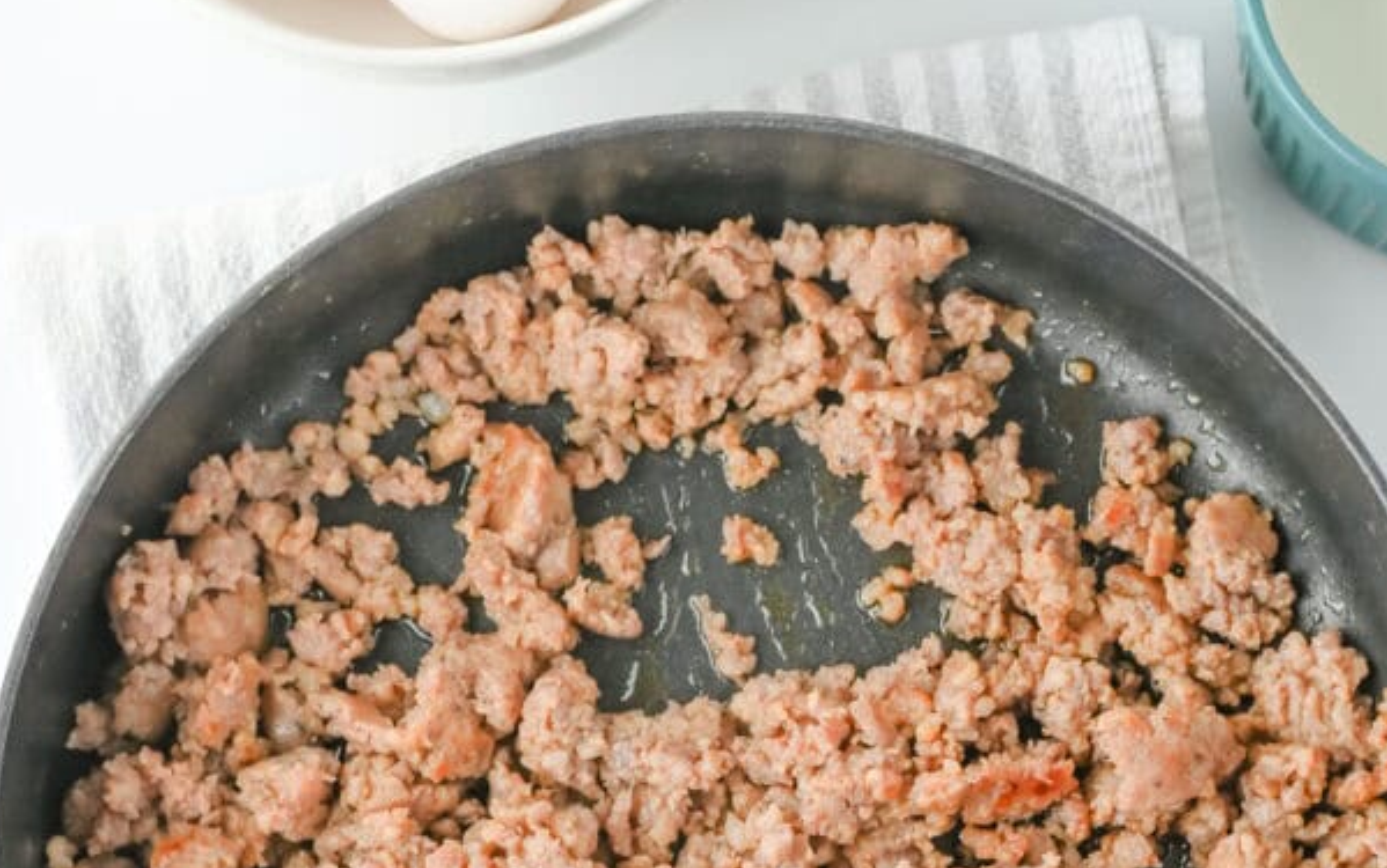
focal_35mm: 87
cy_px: 724
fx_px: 3290
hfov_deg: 23.8
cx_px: 756
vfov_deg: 14.9
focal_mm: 50
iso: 500
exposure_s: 1/100
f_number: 5.6
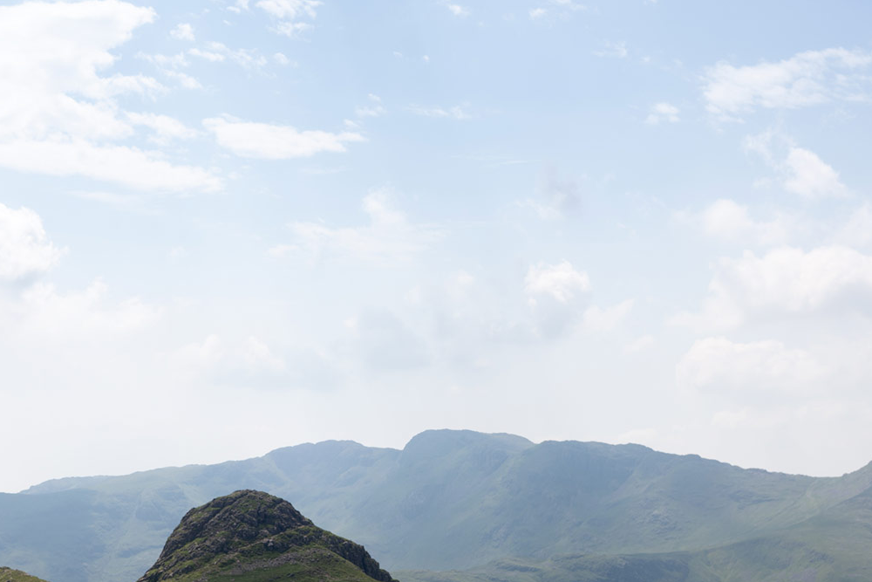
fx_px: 1526
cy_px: 425
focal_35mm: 63
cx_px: 273
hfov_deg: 31.6
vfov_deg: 21.4
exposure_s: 1/400
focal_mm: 35
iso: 100
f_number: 8
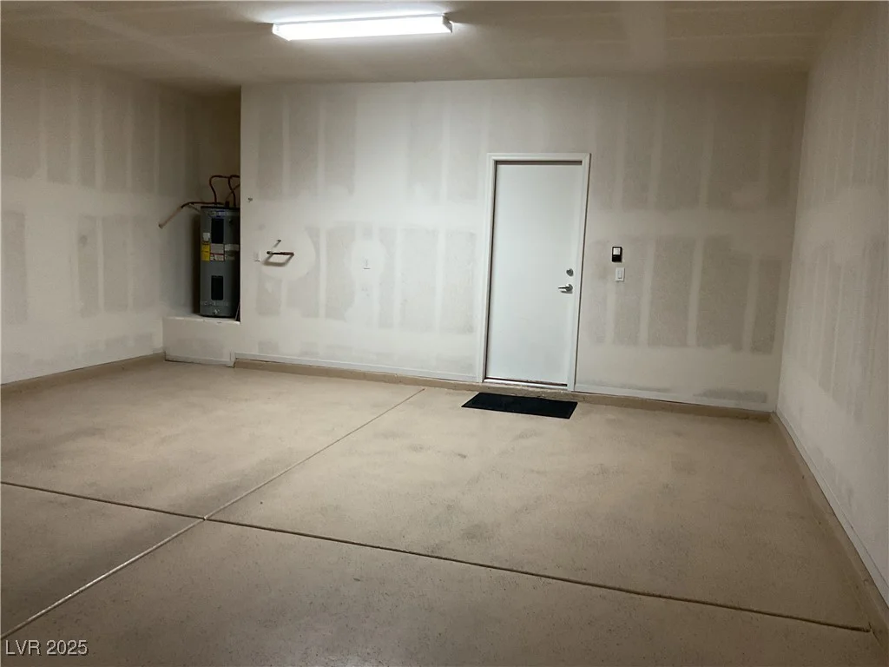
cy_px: 334
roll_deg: -4.3
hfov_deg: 61.7
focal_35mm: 29
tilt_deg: -9.1
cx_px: 444
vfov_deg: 48.2
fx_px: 745
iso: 200
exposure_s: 1/40
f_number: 1.8
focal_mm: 3
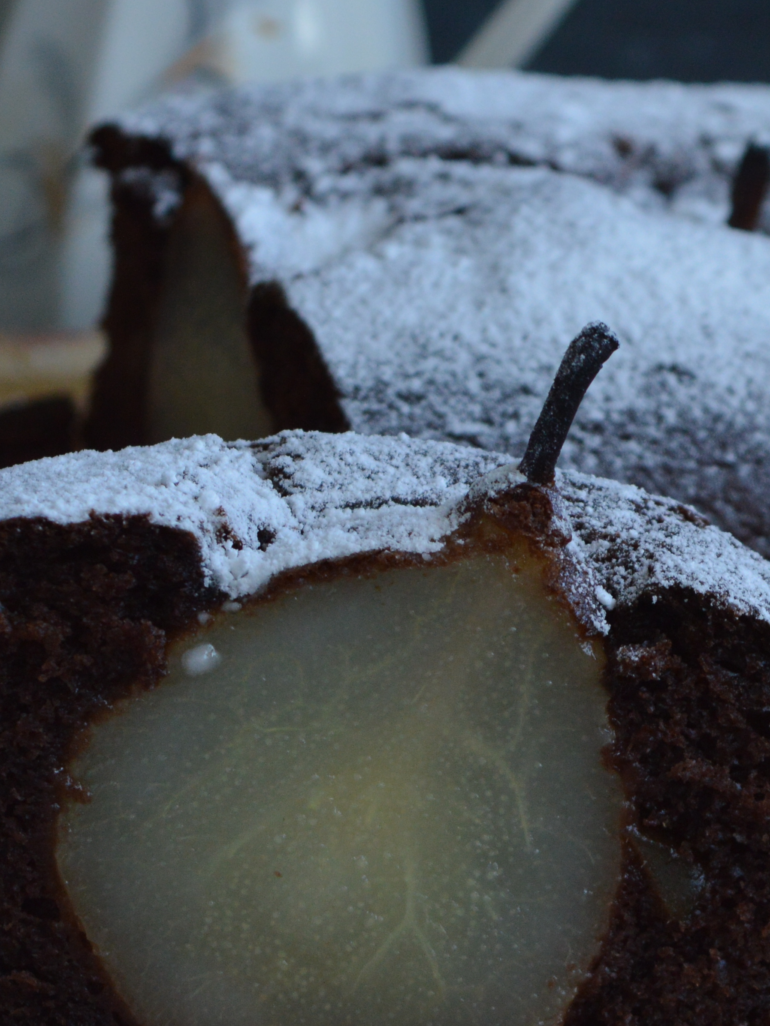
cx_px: 734
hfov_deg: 7.4
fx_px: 5909
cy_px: 723
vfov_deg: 9.9
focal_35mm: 199
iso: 400
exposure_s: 1/125
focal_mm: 55
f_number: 5.6
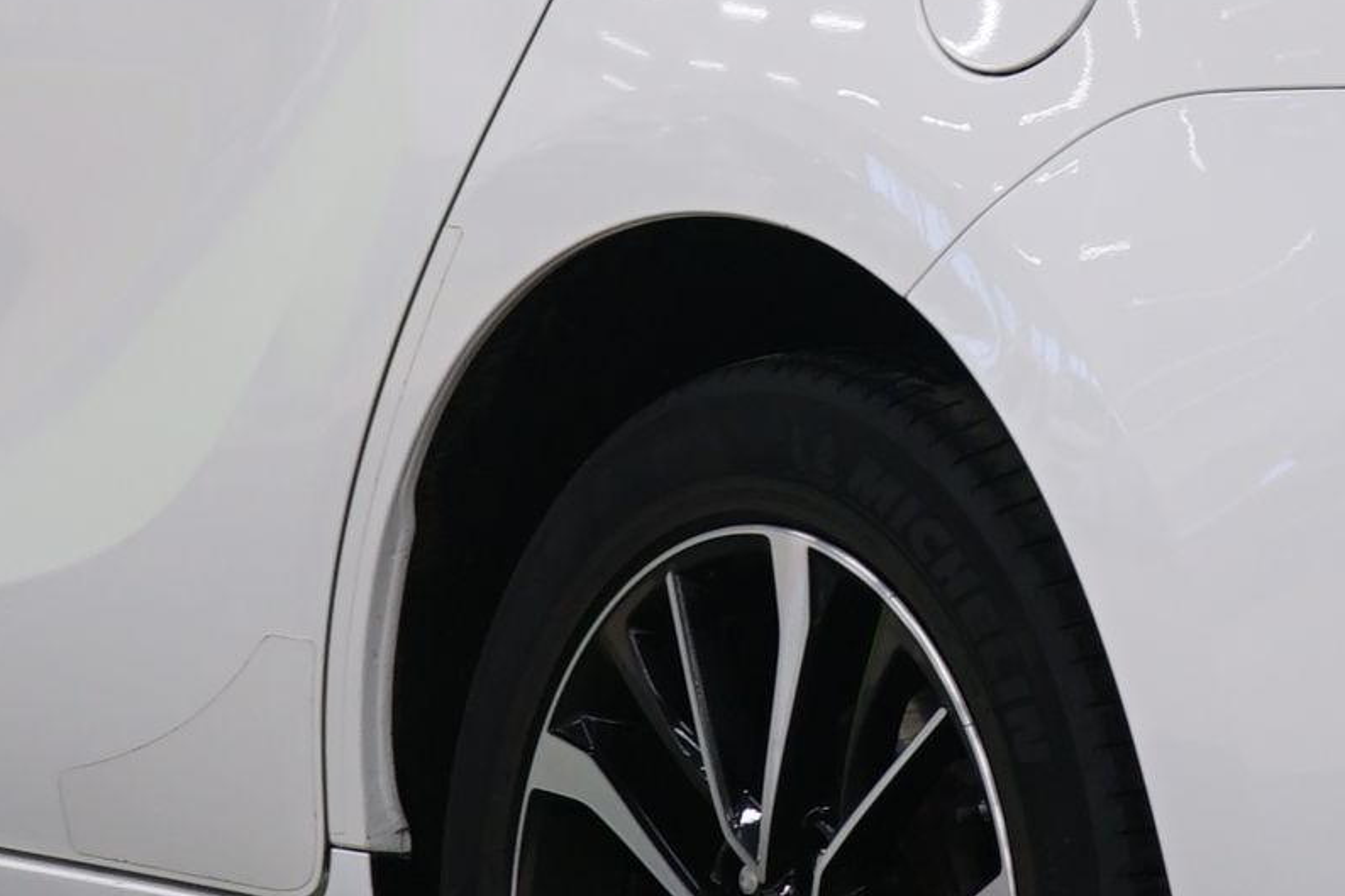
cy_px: -132
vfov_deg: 5.7
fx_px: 8890
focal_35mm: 238
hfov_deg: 8.6
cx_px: 1076
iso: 400
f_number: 5
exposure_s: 1/10
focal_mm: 48
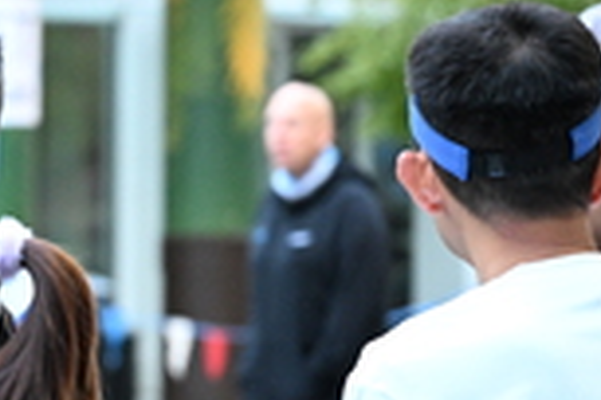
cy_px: 371
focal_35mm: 396
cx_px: -409
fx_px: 6610
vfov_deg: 3.5
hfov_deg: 5.1
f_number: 4
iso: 3200
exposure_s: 1/160
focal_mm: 110
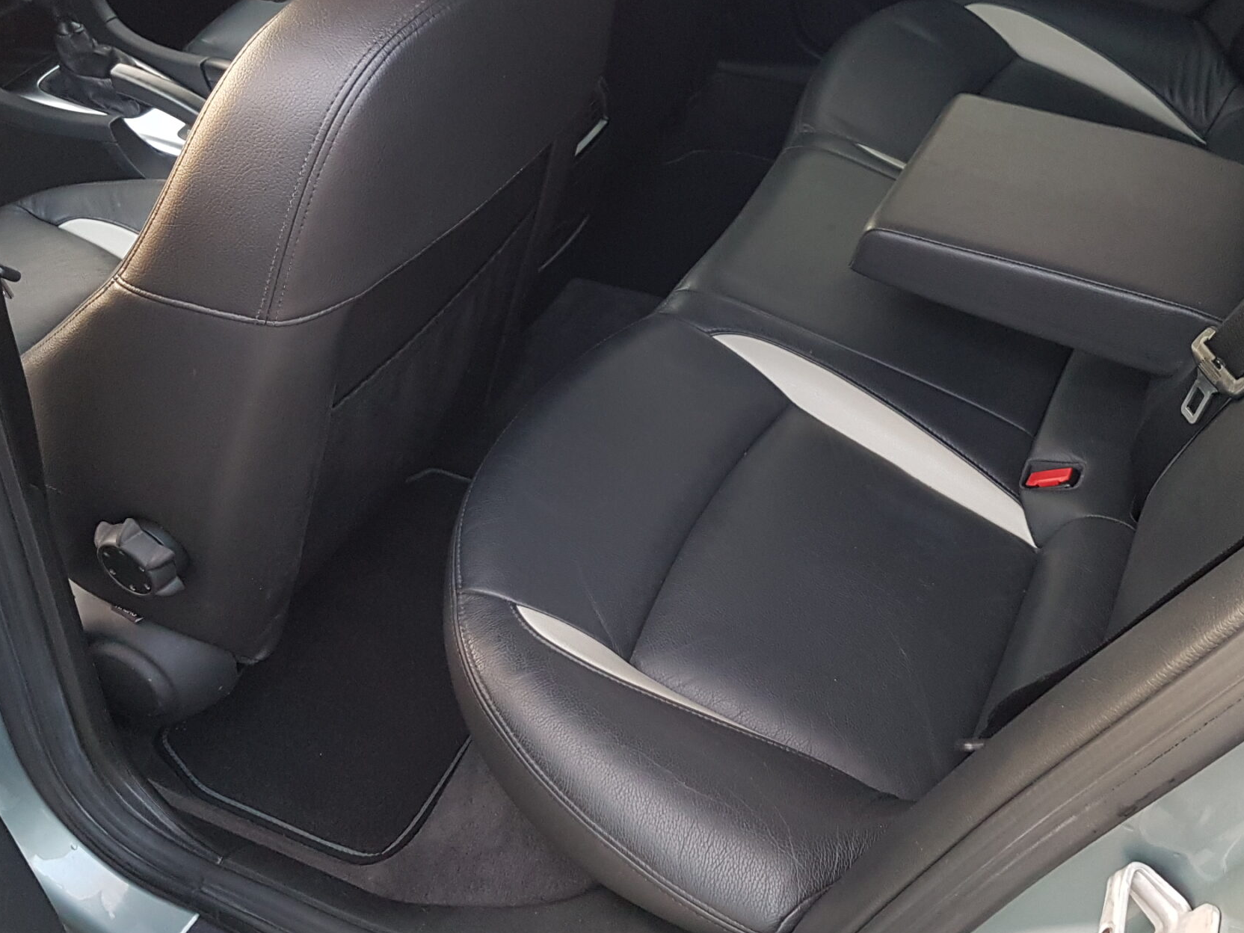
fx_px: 1437
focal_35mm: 40
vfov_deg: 35.7
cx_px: 714
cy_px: 339
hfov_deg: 46.7
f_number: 1.7
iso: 160
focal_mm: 4.2
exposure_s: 1/25
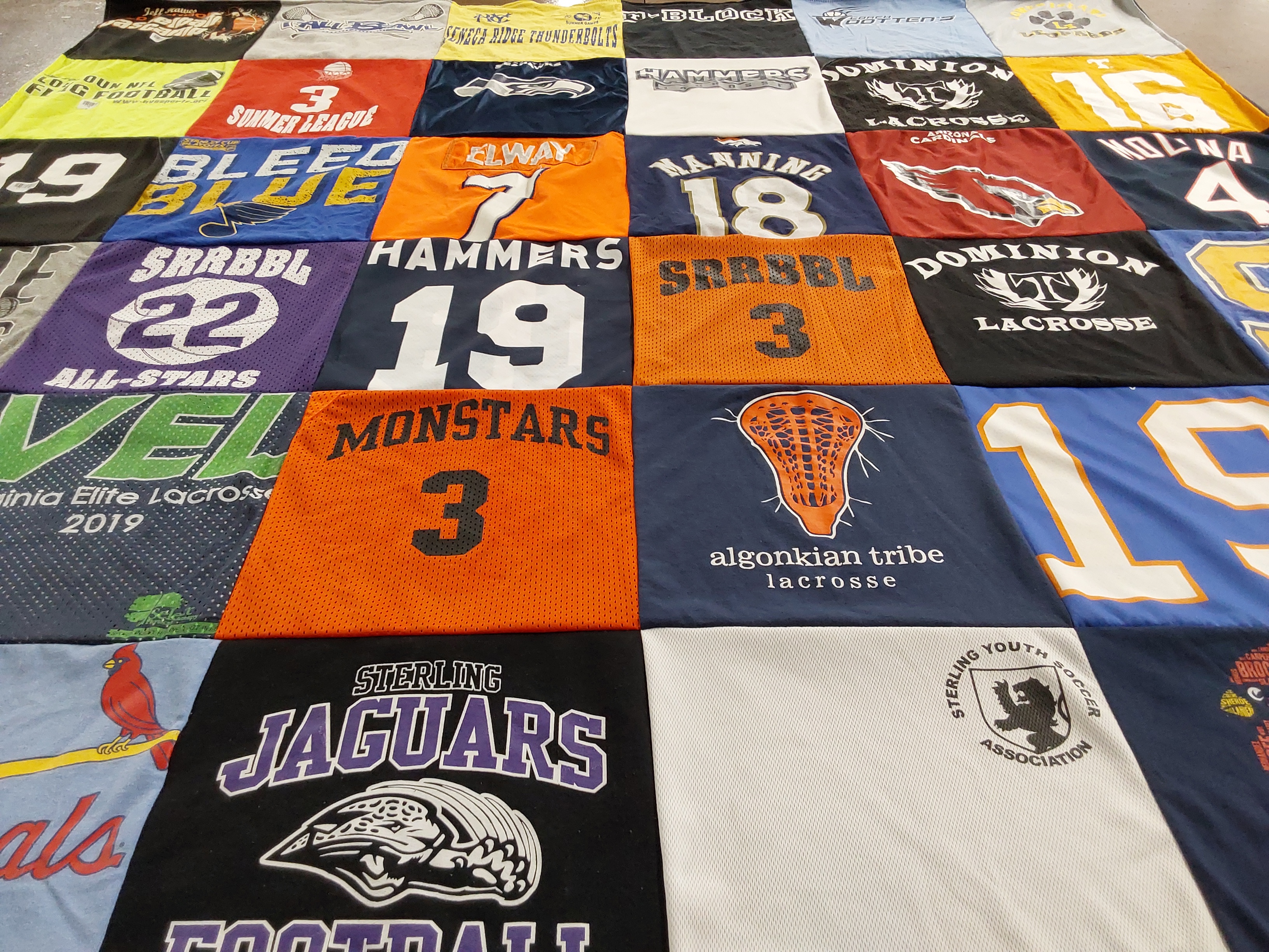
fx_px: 1026
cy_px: 476
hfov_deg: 63.4
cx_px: 634
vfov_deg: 49.7
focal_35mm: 28
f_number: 1.9
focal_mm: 2.91
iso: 125
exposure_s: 1/50
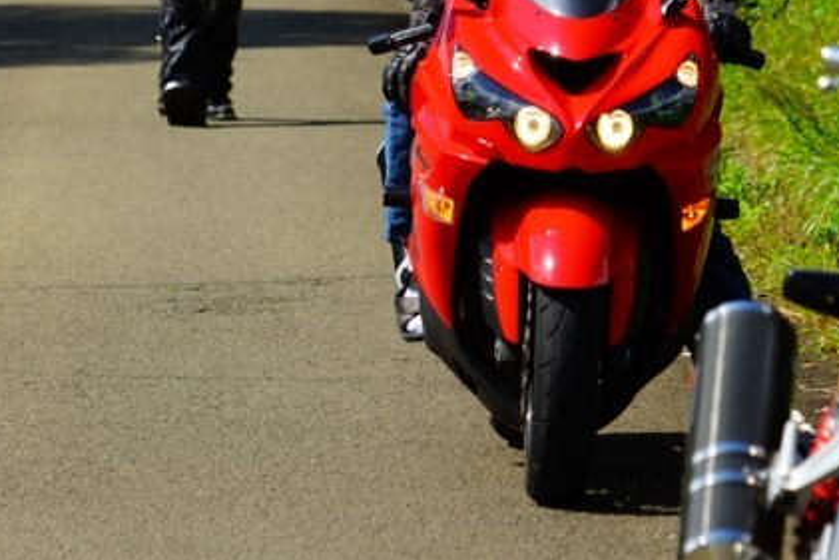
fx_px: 7227
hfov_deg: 6.6
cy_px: 32
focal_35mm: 310
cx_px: 359
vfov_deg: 4.4
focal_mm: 163
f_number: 8
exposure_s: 1/250
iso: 100
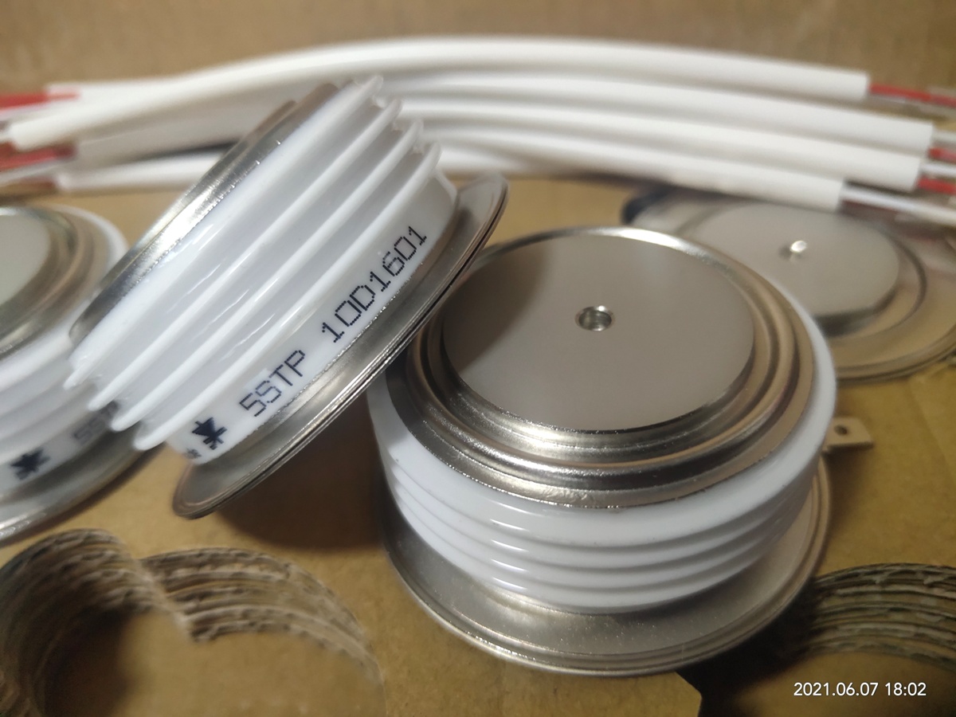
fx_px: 801
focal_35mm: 29
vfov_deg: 48.2
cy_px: 358
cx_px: 478
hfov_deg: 61.7
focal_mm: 4.27
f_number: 1.8
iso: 469
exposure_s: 1/50
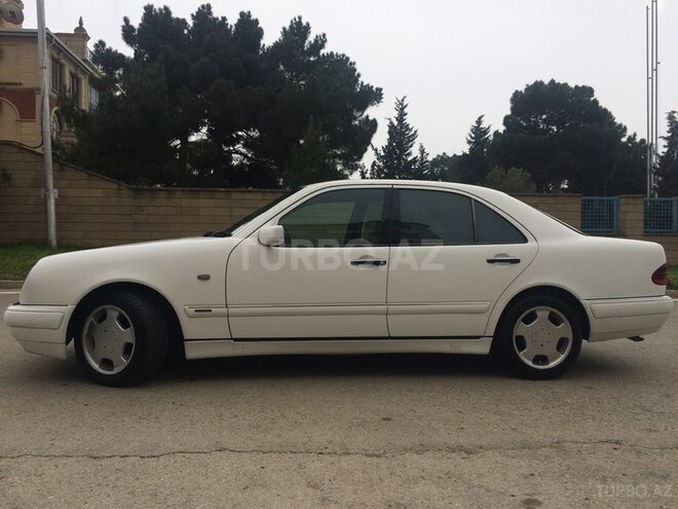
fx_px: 568
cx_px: 339
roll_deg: +0.5
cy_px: 254
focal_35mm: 29
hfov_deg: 61.7
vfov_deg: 48.2
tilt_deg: -1.2
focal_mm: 4.15
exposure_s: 1/533
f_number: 2.2
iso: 32
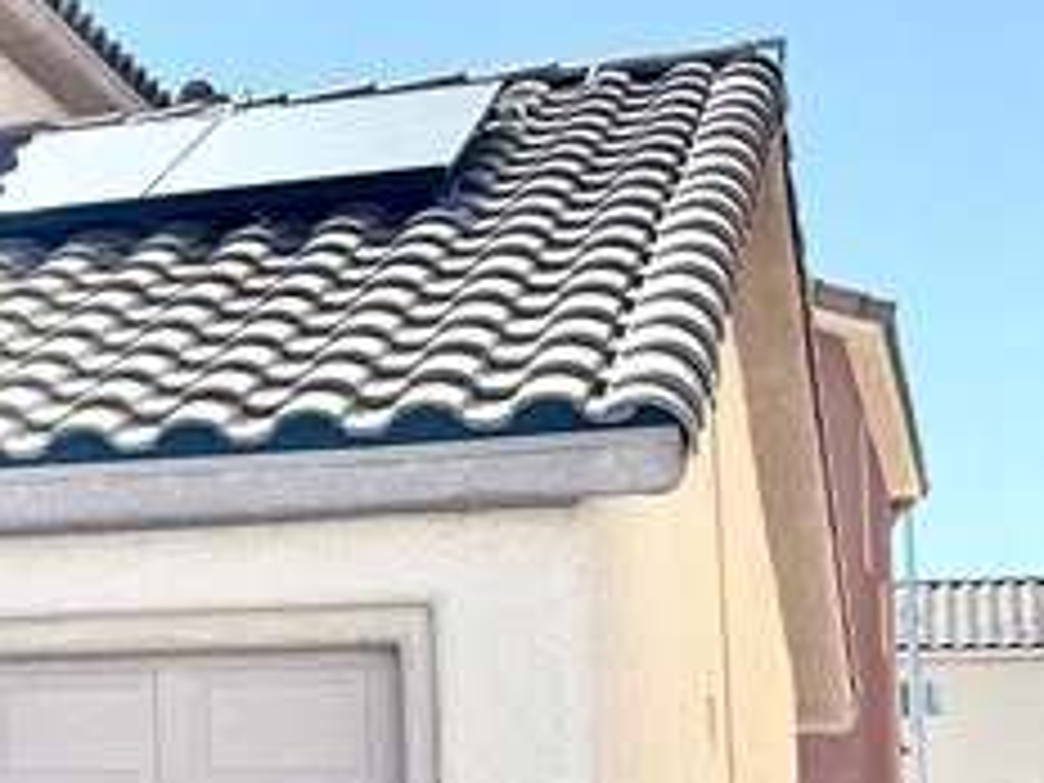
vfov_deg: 13.9
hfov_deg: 15.4
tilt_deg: +5.8
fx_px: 3197
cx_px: -940
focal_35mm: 106
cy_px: 526
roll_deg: -0.7
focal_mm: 6.76
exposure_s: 1/3597
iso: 80
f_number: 1.78
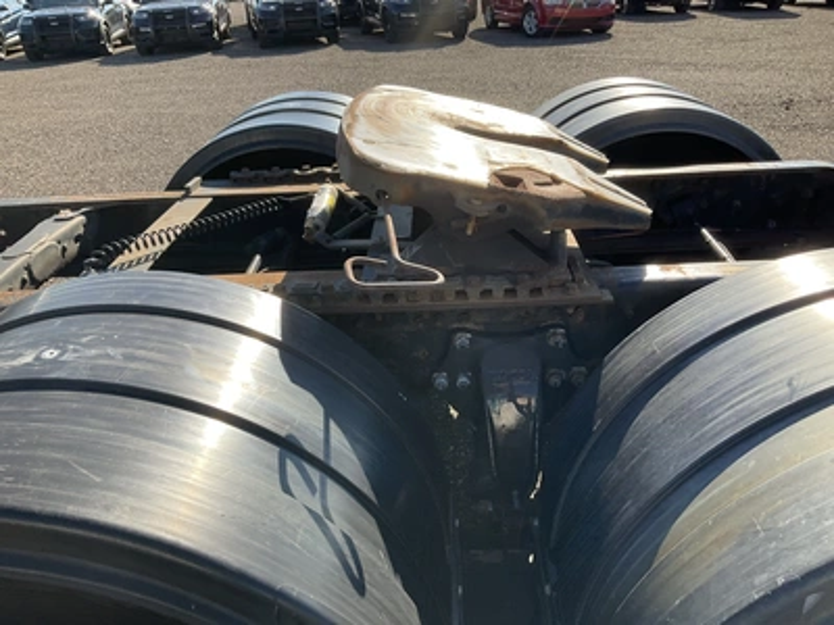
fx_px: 699
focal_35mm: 29
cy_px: 312
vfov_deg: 48.2
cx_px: 417
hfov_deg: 61.7
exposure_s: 1/666
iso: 25
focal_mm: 3
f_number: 1.8
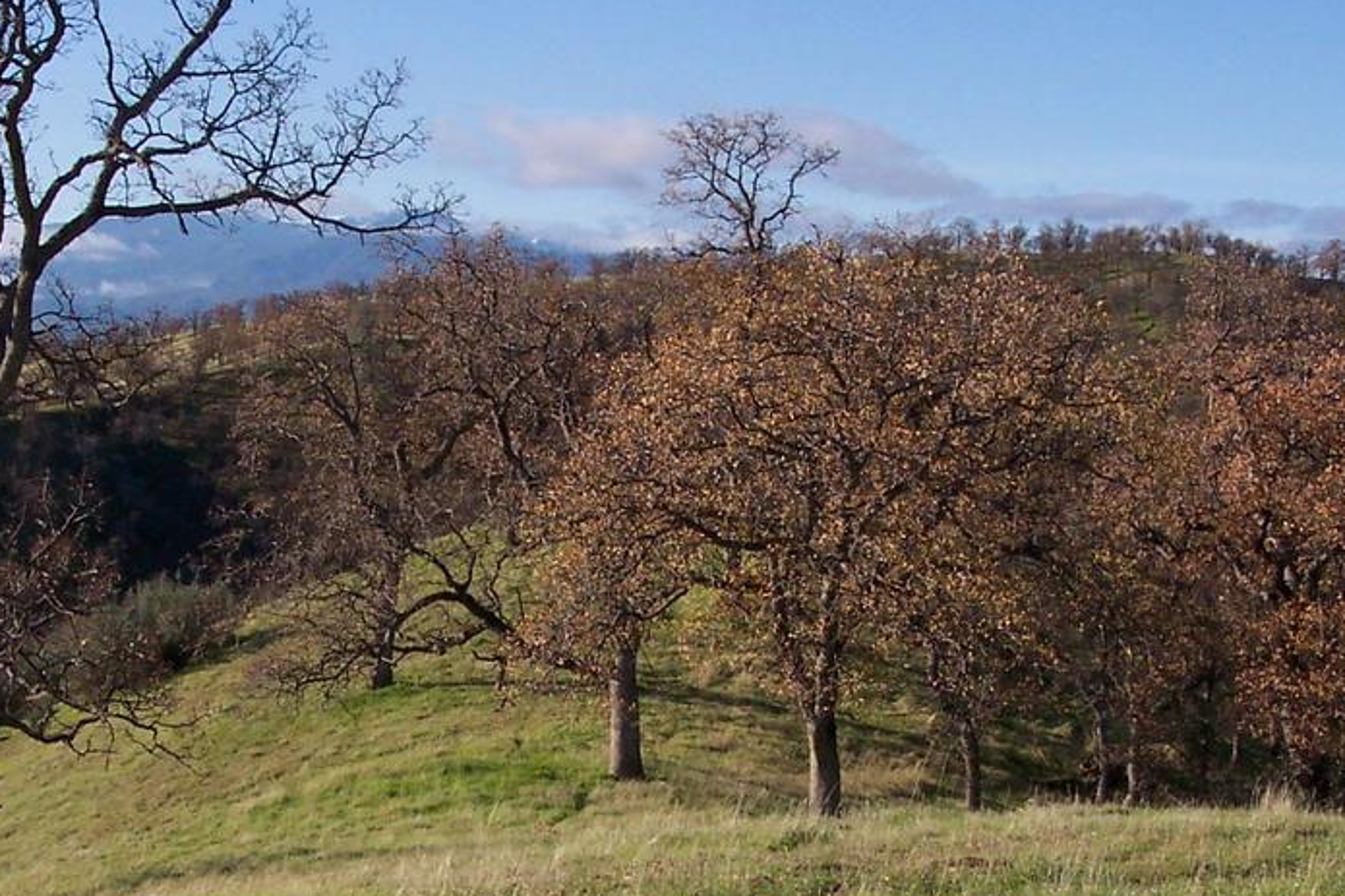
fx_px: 2614
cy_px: 601
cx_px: 503
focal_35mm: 70
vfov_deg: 19.4
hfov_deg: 28.7
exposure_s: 1/700
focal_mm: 8
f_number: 4.8
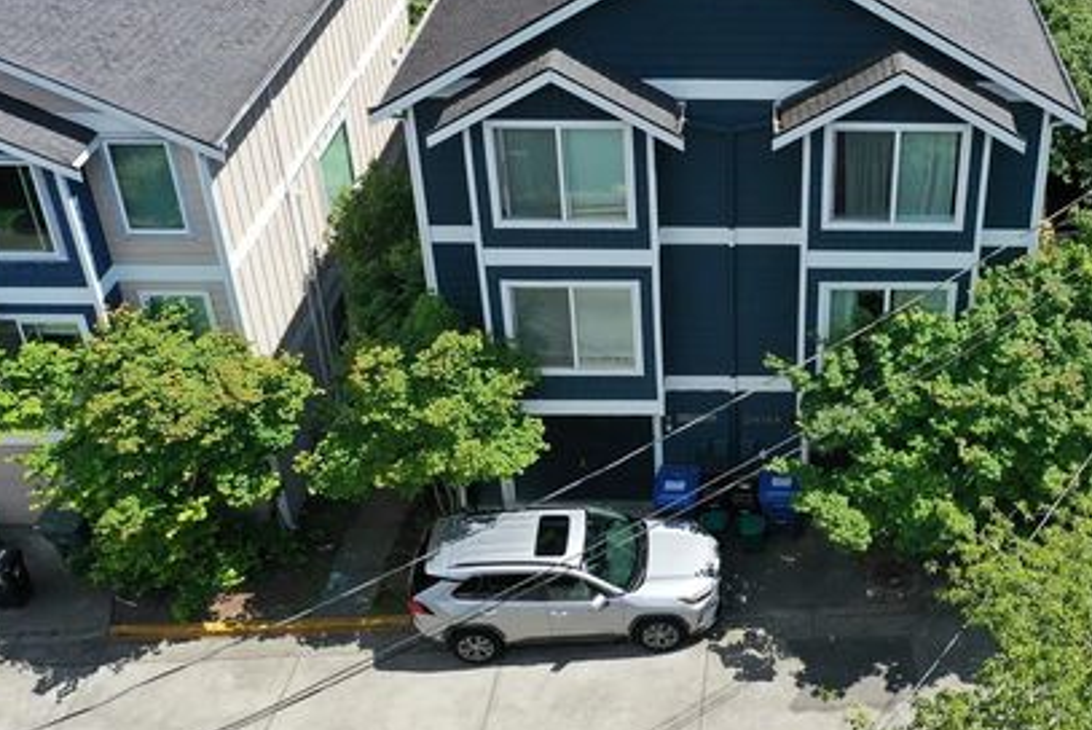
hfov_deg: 43.2
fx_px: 1336
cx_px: 802
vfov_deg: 30.2
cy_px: 200
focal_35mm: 44
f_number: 4.5
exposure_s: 1/500
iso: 100
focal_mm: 10.26
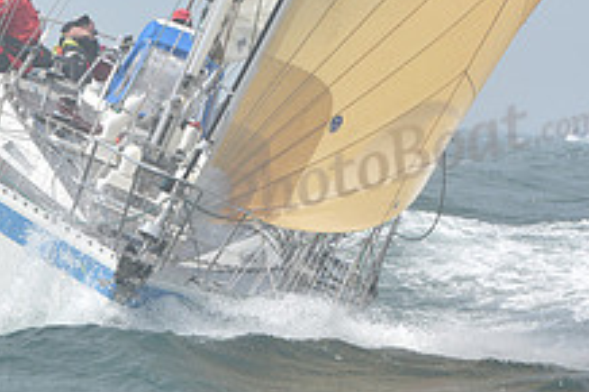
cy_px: 55
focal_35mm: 532
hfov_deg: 3.9
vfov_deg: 2.6
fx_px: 8697
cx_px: 81
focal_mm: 200
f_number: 11
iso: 320
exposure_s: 1/800
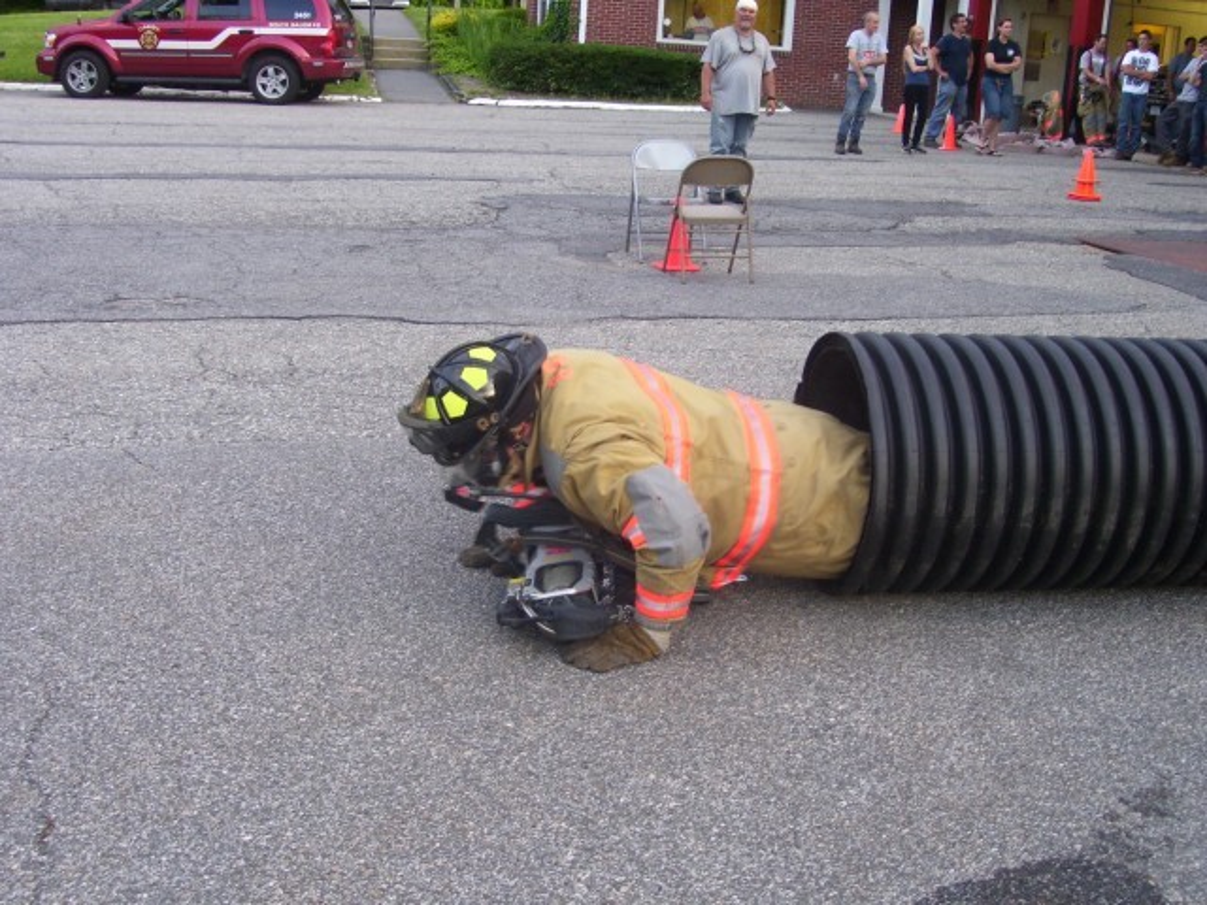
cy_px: 452
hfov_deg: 41.2
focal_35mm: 46
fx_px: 1604
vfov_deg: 31.5
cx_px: 604
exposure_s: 1/45
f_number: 3
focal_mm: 7.6
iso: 125
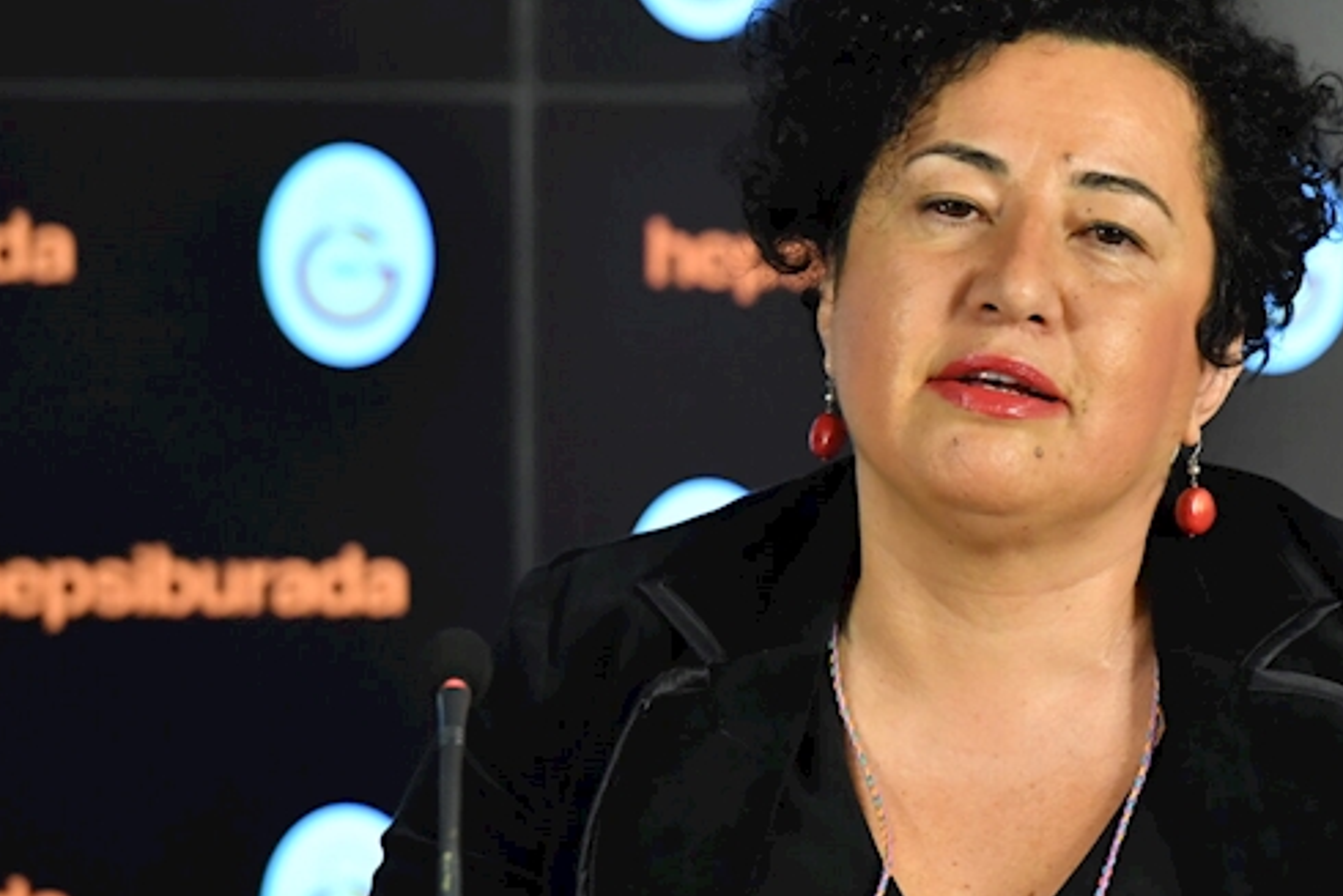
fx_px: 15224
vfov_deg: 3.4
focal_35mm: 408
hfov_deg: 5.0
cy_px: 462
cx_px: 970
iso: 2500
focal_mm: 200
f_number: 4.5
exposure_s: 1/200
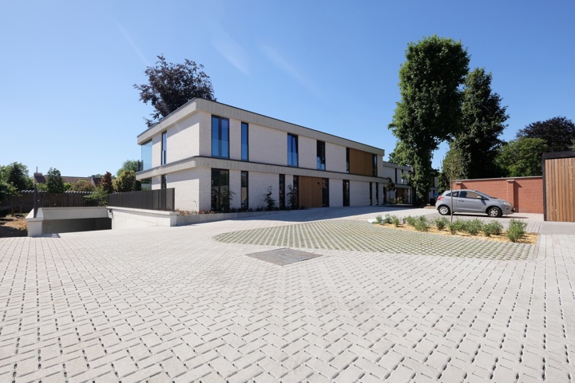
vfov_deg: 77.3
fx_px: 240
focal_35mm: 15
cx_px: 288
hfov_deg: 100.4
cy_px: 192
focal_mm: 10
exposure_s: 1/500
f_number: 8
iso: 400
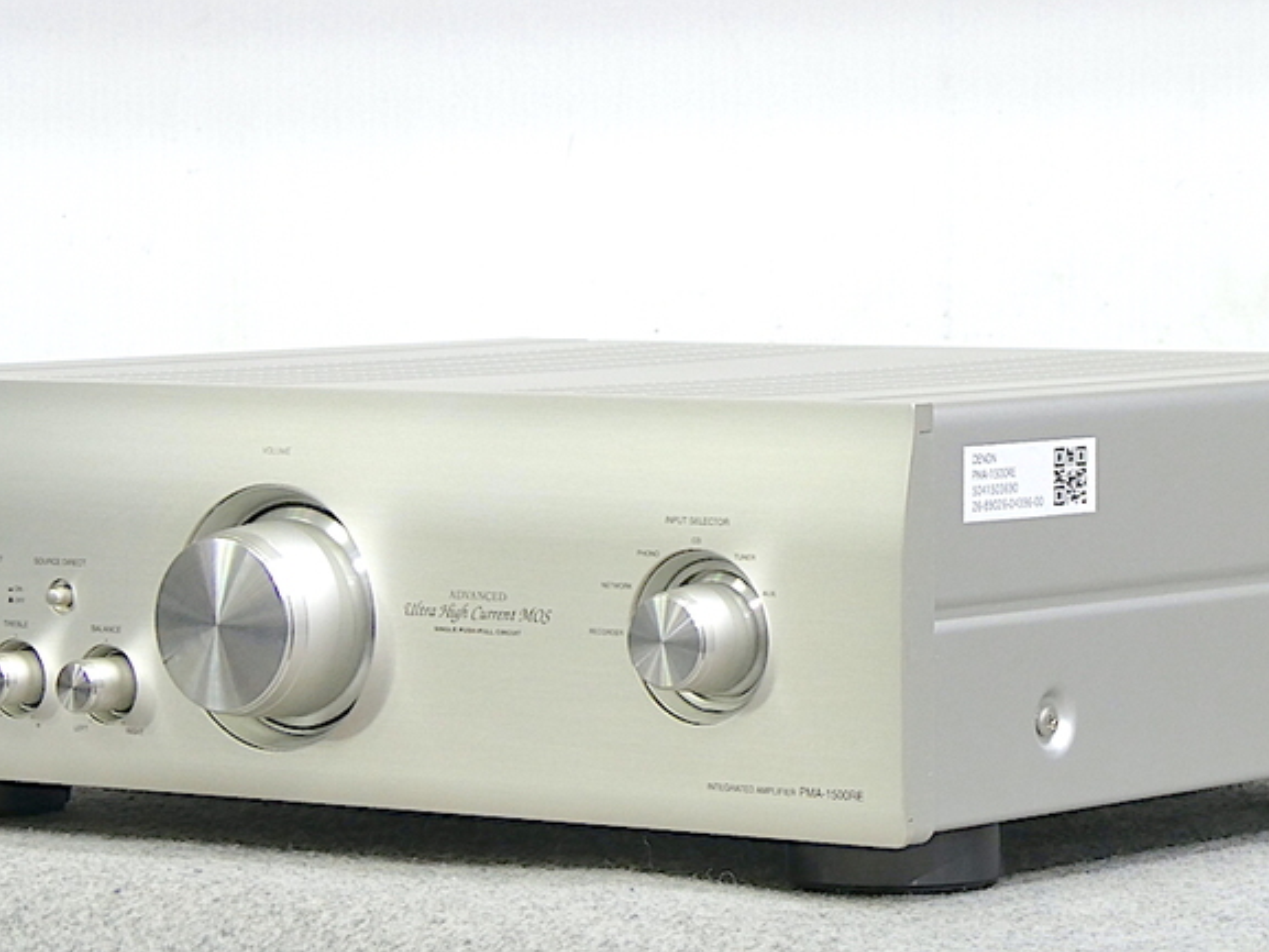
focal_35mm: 163
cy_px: 523
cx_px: 647
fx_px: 5977
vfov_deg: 9.1
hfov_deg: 12.1
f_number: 5
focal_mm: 17.5
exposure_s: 1/6
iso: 200
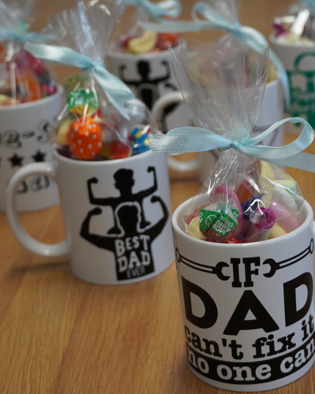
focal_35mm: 72
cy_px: 197
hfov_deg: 21.1
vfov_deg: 26.4
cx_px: 241
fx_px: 839
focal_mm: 34
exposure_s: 1/160
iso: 800
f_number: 4.5
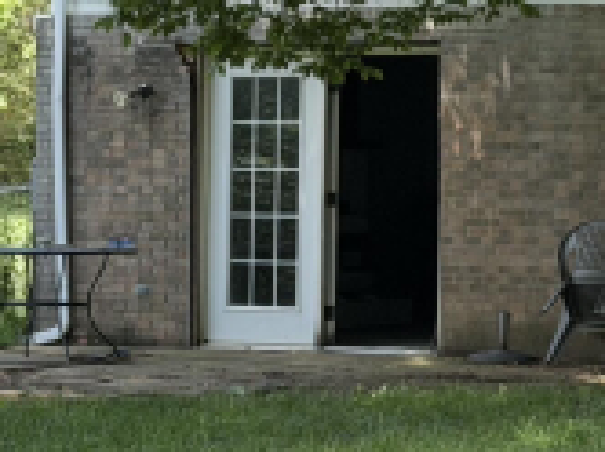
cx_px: 304
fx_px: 3368
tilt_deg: +0.9
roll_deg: -0.7
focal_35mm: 193
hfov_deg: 10.3
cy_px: 131
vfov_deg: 7.7
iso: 64
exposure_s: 1/706
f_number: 1.78
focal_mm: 6.76
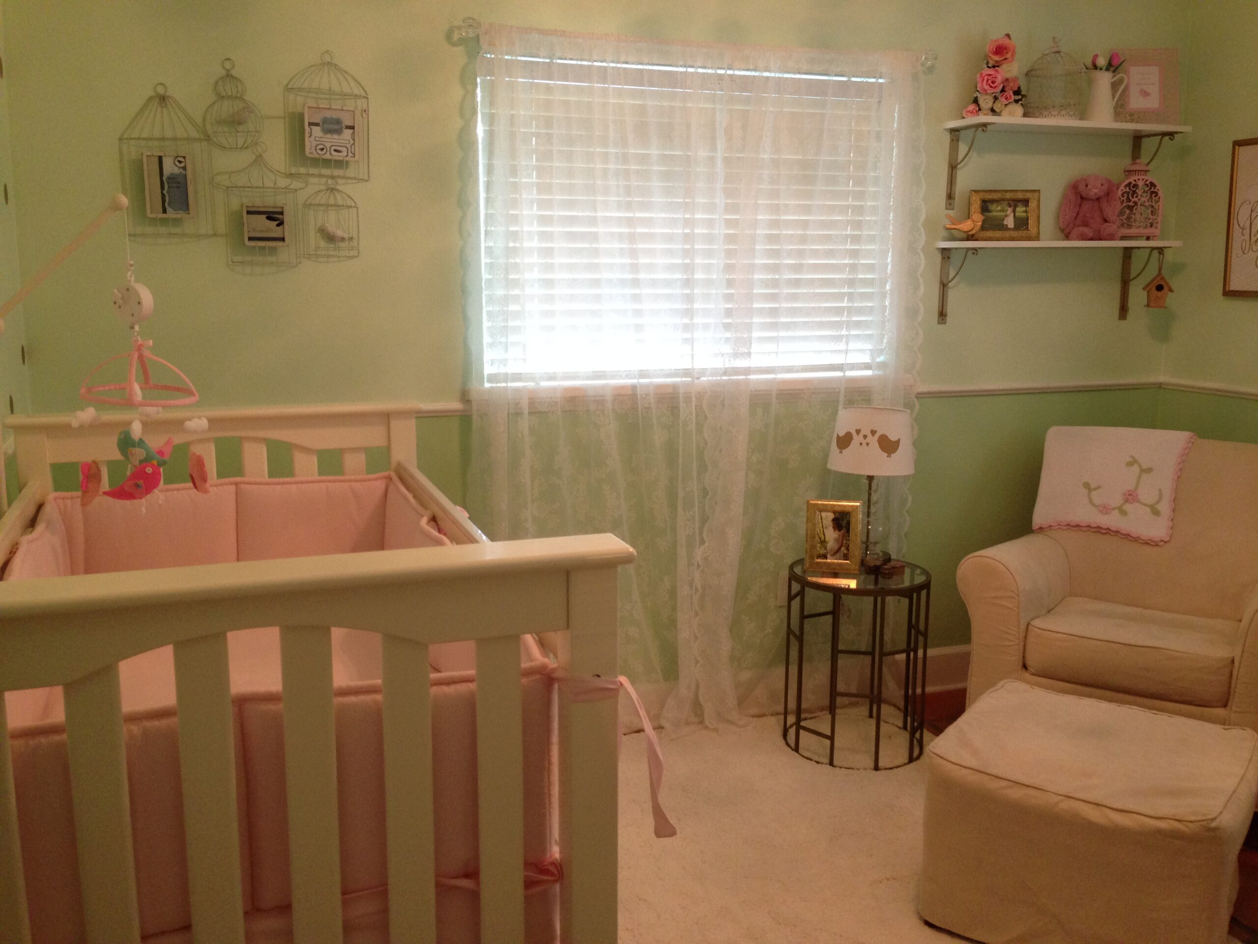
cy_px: 472
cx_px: 629
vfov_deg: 42.9
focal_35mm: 33
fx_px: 1199
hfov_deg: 55.4
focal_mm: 4.12
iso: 160
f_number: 2.4
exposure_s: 1/20
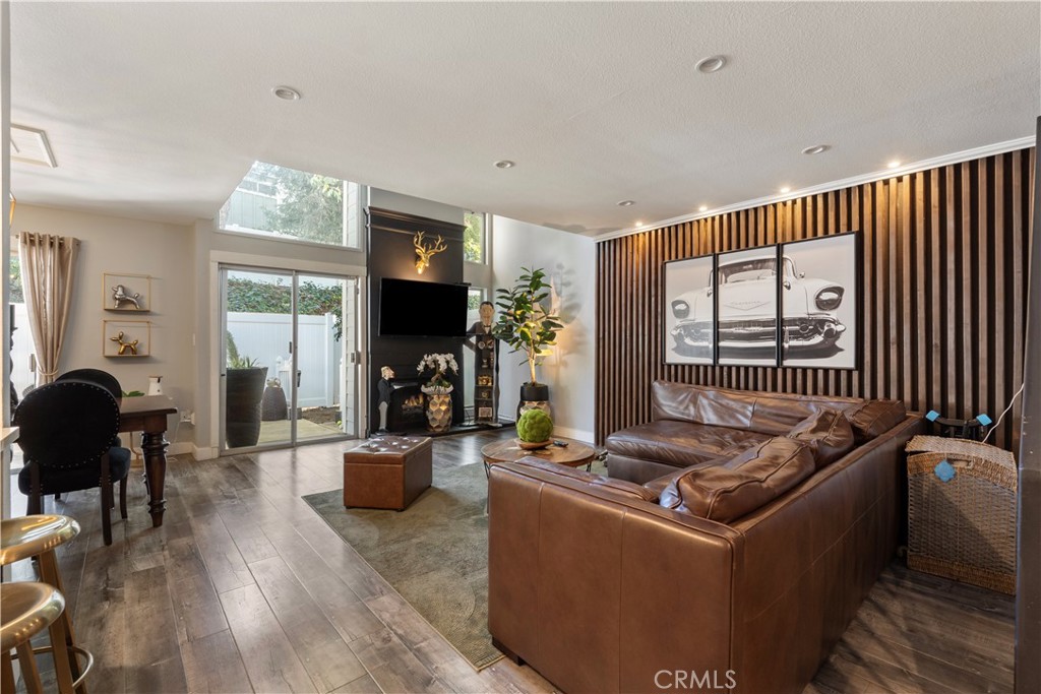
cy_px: 347
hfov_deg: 96.7
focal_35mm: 16
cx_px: 520
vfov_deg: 73.8
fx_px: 463
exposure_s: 1
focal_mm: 16
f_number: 9
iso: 800
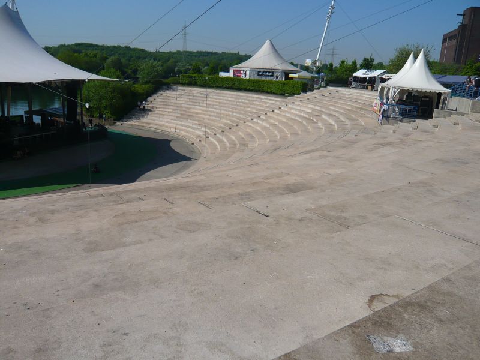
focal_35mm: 28
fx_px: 388
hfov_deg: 63.4
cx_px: 240
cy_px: 180
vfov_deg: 49.7
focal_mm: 4.6
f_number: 8
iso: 100
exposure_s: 1/400
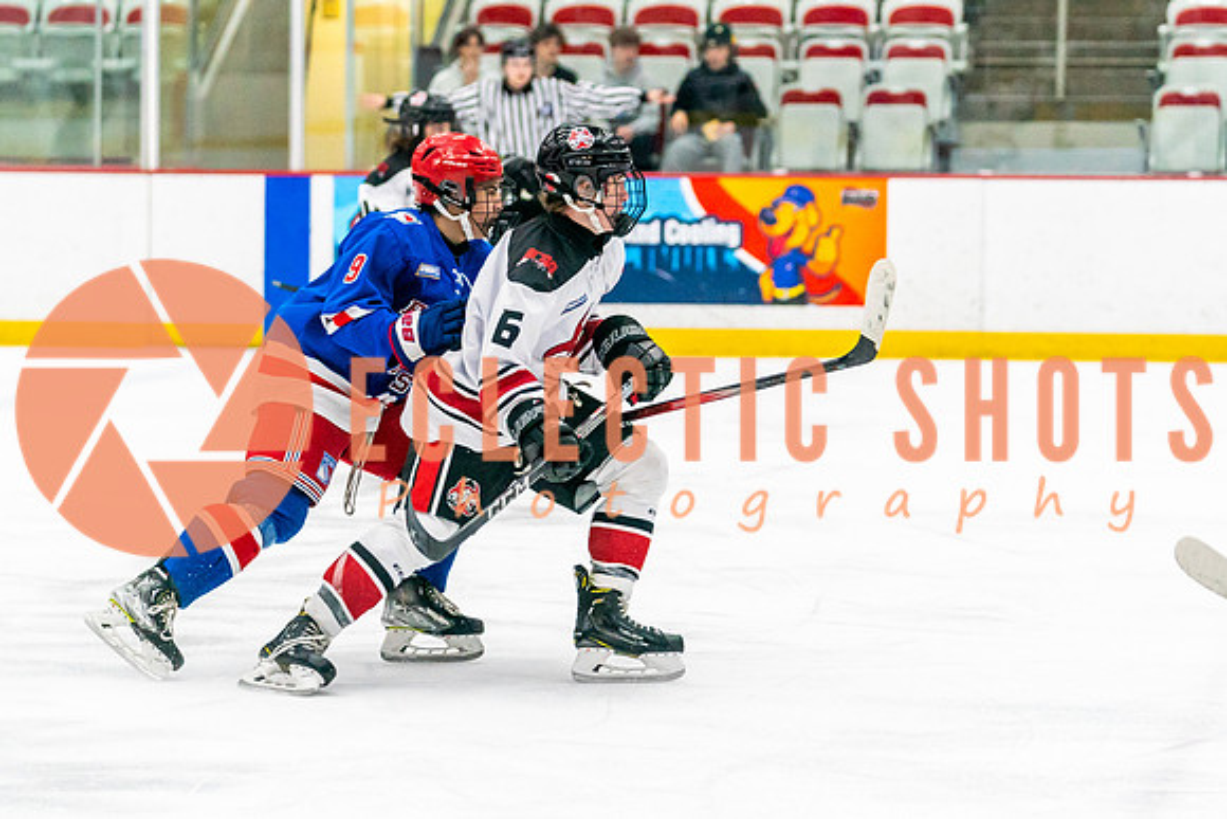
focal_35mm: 146
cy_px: 409
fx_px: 4987
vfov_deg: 9.4
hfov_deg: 14.0
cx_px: 566
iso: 3200
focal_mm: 94
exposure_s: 1/1000
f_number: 2.8
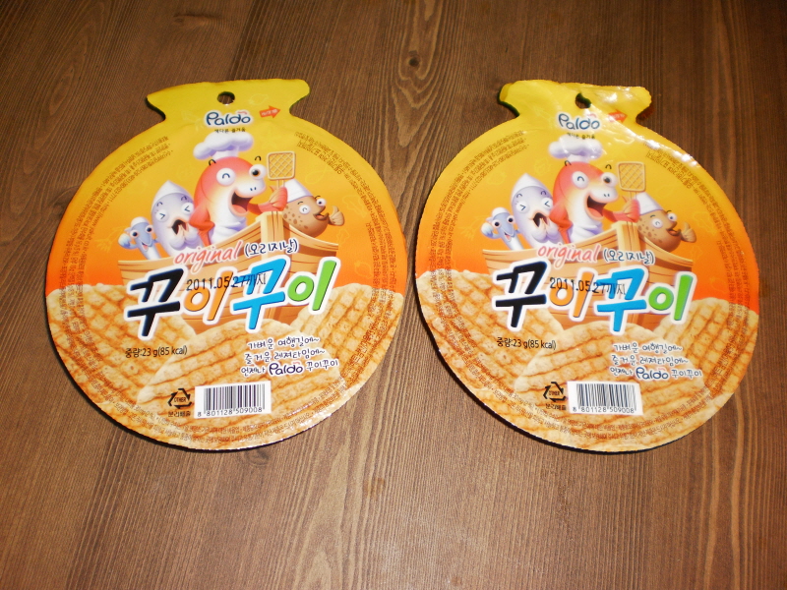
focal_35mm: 36
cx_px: 394
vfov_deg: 39.7
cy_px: 295
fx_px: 818
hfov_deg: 51.4
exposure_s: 1/30
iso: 125
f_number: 3.1
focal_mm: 6.3
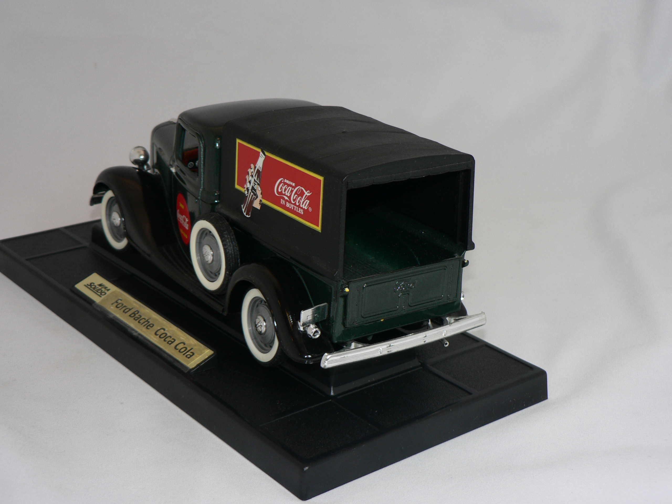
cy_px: 252
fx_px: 1107
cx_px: 336
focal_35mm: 57
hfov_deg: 33.8
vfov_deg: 25.7
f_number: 3.2
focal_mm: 9.5
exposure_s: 1/60
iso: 80
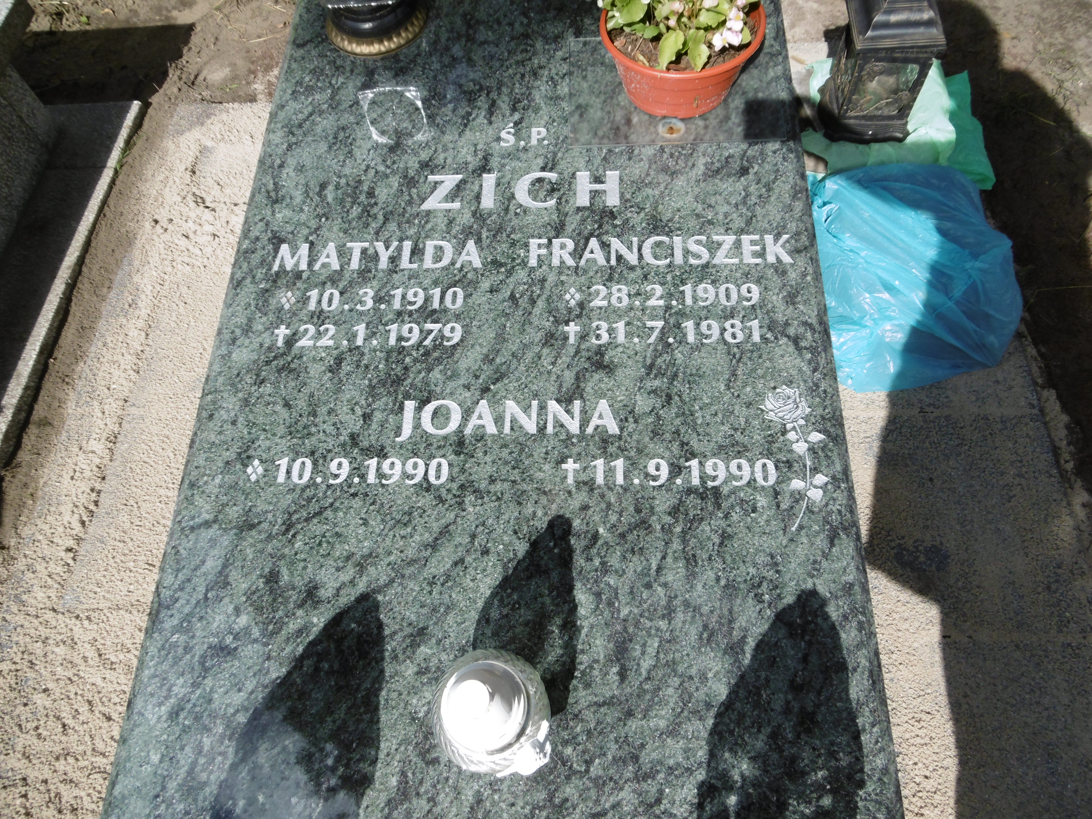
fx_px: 757
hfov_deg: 71.6
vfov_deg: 56.8
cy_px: 410
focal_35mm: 24
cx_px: 546
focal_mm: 4.3
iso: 100
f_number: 3.1
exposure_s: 1/1000
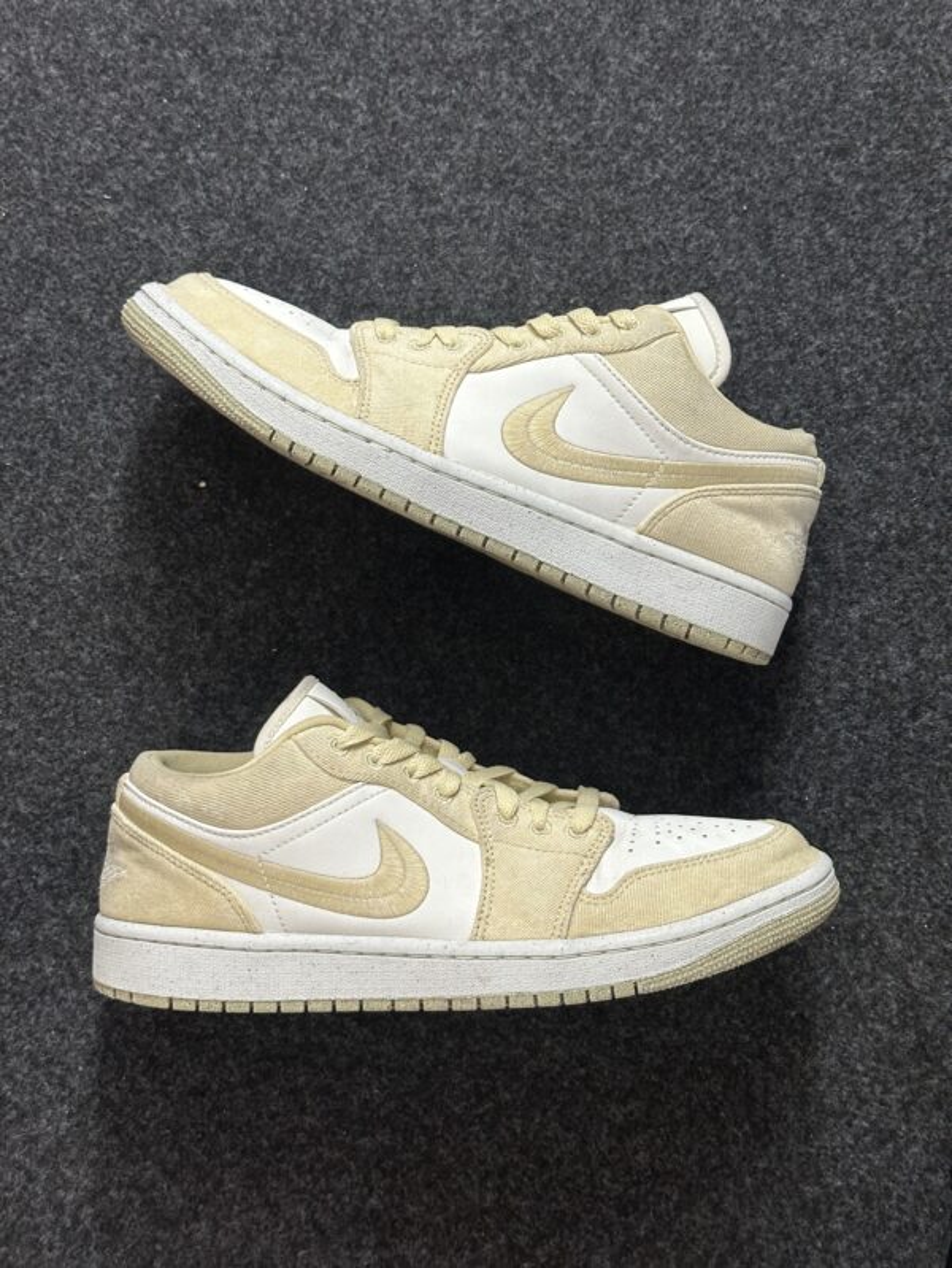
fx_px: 1759
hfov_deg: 30.3
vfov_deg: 39.6
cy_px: 634
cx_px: 476
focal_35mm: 48
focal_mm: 6.86
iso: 200
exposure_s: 1/50
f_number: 1.78
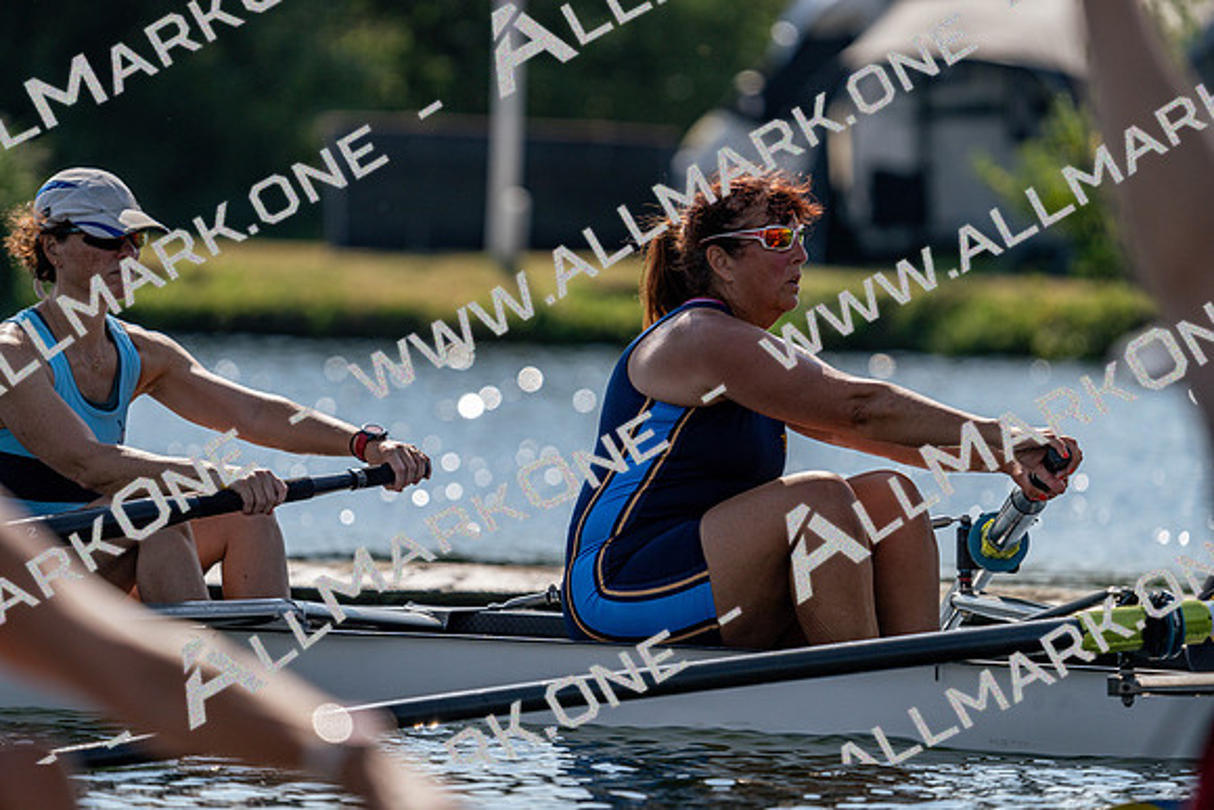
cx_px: 607
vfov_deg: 3.5
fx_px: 13188
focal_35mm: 391
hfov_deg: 5.3
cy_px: 405
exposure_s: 1/1600
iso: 200
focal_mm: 391
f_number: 6.3
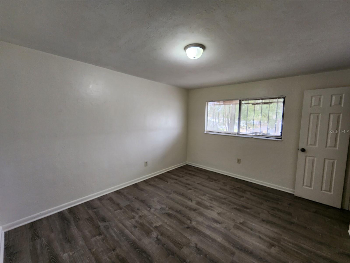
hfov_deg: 106.2
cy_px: 132
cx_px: 175
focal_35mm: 13
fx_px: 131
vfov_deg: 89.9
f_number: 2.2
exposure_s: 1/60
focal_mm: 2.2
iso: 200
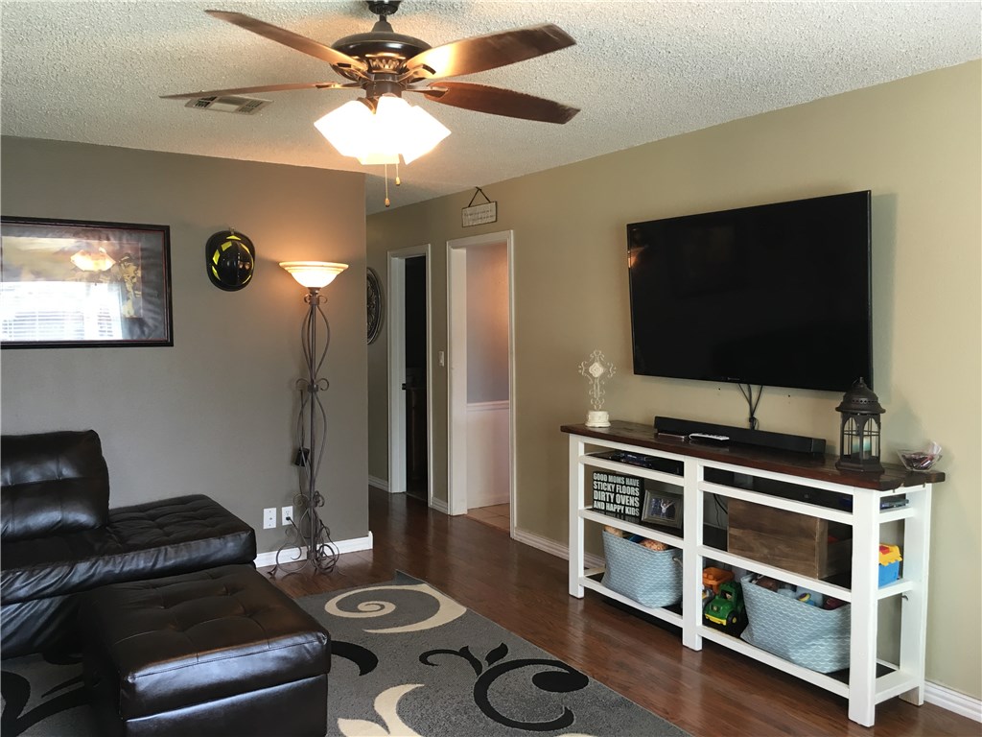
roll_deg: -0.6
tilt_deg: -2.6
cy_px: 368
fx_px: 823
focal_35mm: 29
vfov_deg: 48.2
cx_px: 491
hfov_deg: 61.7
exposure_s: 1/30
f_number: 2.2
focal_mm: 4.15
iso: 64
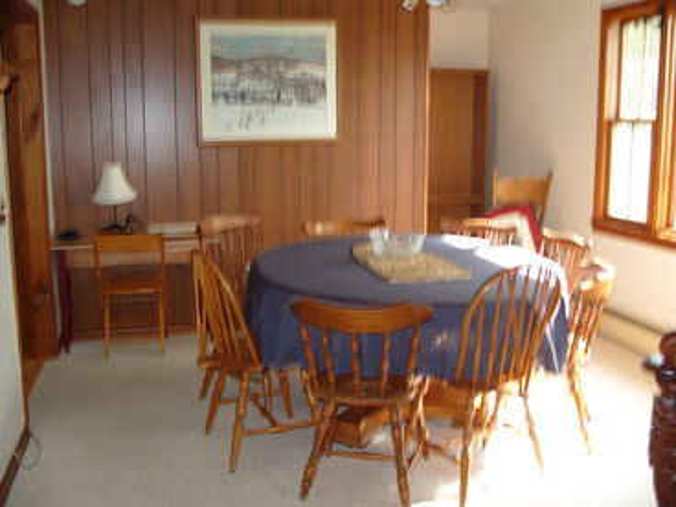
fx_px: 683
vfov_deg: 40.7
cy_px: 254
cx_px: 338
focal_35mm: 35
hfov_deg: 52.6
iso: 80
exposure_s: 1/30
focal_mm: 7.8
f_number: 2.8
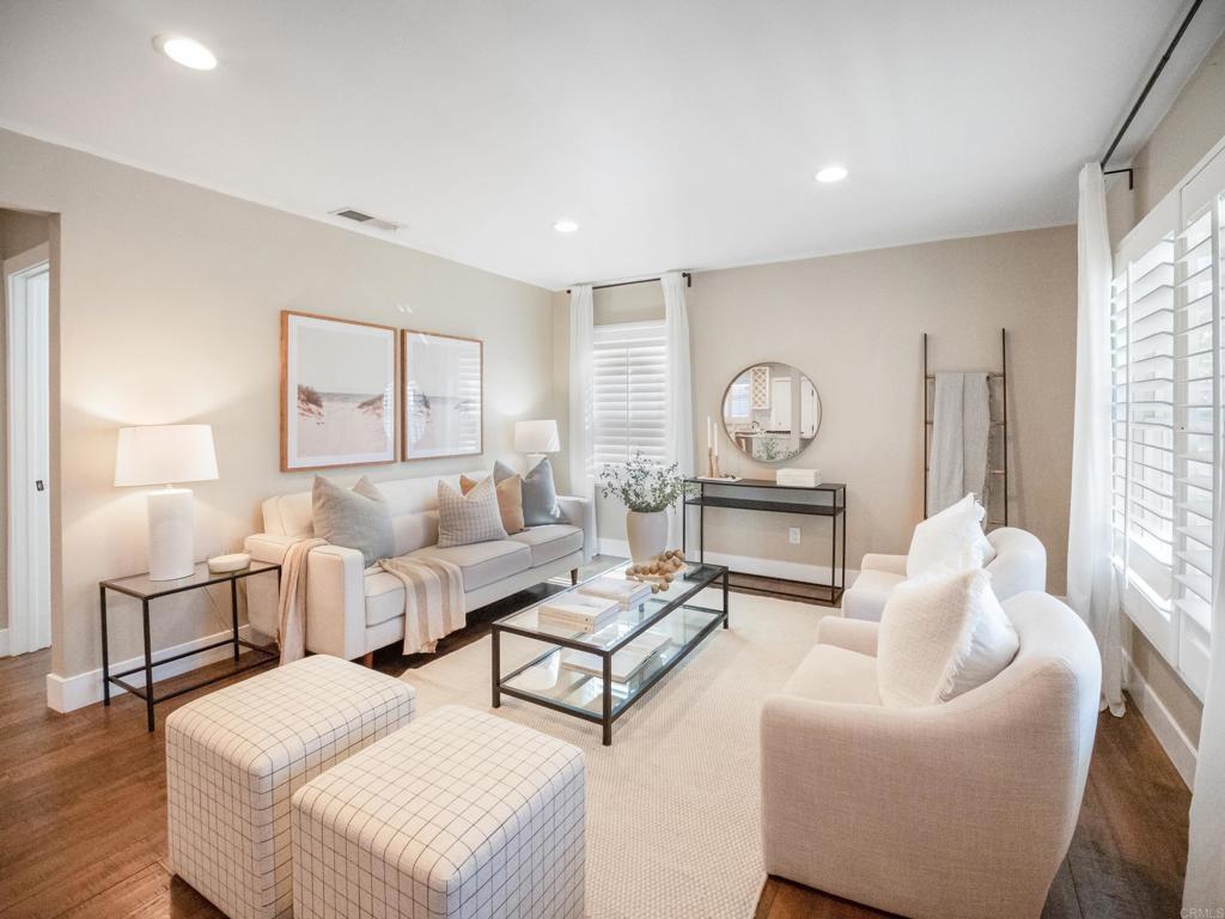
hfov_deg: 102.1
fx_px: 495
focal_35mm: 14
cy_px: 460
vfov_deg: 85.7
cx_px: 612
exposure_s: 1/60
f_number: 6.3
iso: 2500
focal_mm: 7
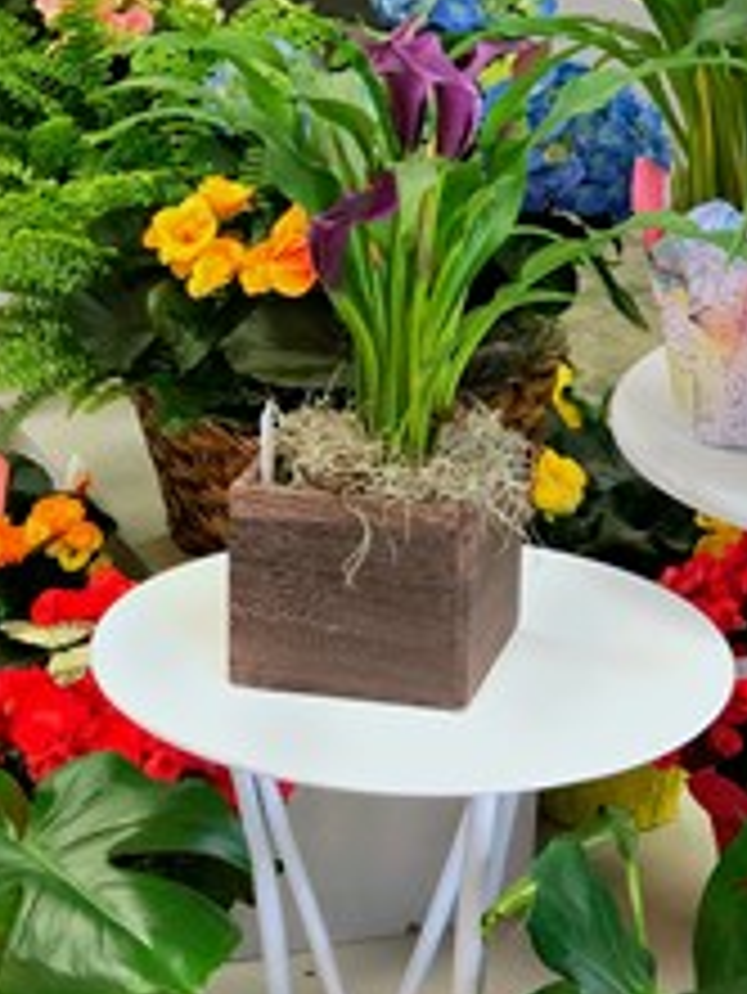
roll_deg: -0.8
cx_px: 333
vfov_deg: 13.9
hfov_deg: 10.5
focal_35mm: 141
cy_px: 715
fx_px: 4053
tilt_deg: -22.8
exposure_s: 1/60
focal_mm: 6
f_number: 2.4
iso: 100
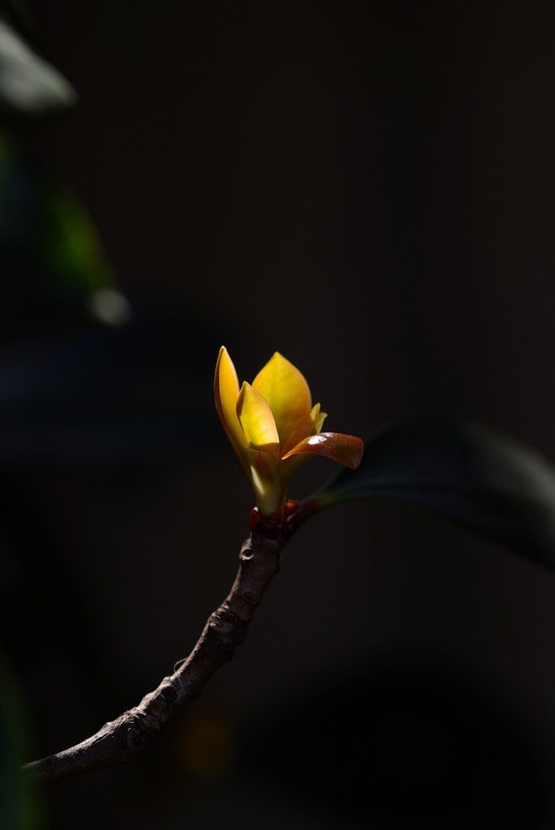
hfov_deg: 9.2
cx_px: 278
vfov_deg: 13.7
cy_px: 415
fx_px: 3460
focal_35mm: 150
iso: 200
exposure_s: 1/250
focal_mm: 100
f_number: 5.6
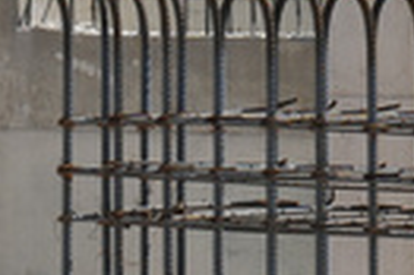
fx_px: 11107
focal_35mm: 967
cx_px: -534
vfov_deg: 1.4
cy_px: 376
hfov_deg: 2.1
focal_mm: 124
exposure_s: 1/2000
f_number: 5.6
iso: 400
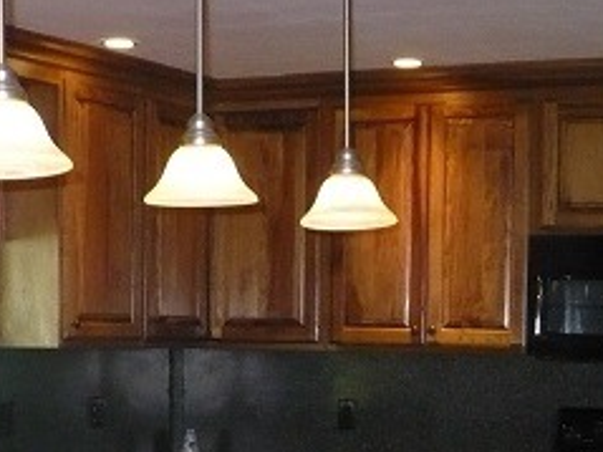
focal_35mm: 99
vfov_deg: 14.5
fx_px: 1724
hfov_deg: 19.8
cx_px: 194
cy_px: 535
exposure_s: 1/30
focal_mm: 6.1
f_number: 2.8
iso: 400
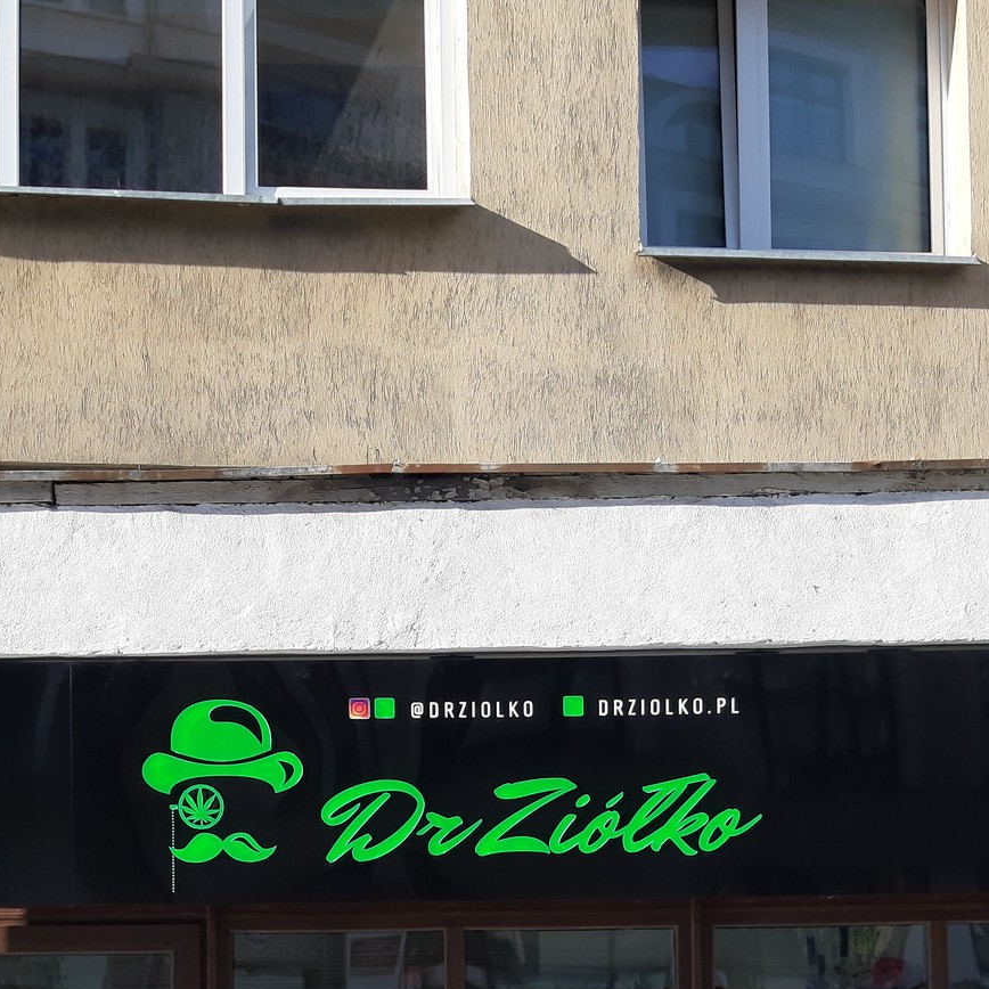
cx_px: 504
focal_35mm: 55
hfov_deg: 31.1
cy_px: 966
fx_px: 1778
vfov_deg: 29.3
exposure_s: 1/505
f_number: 1.7
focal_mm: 3.93
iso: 40
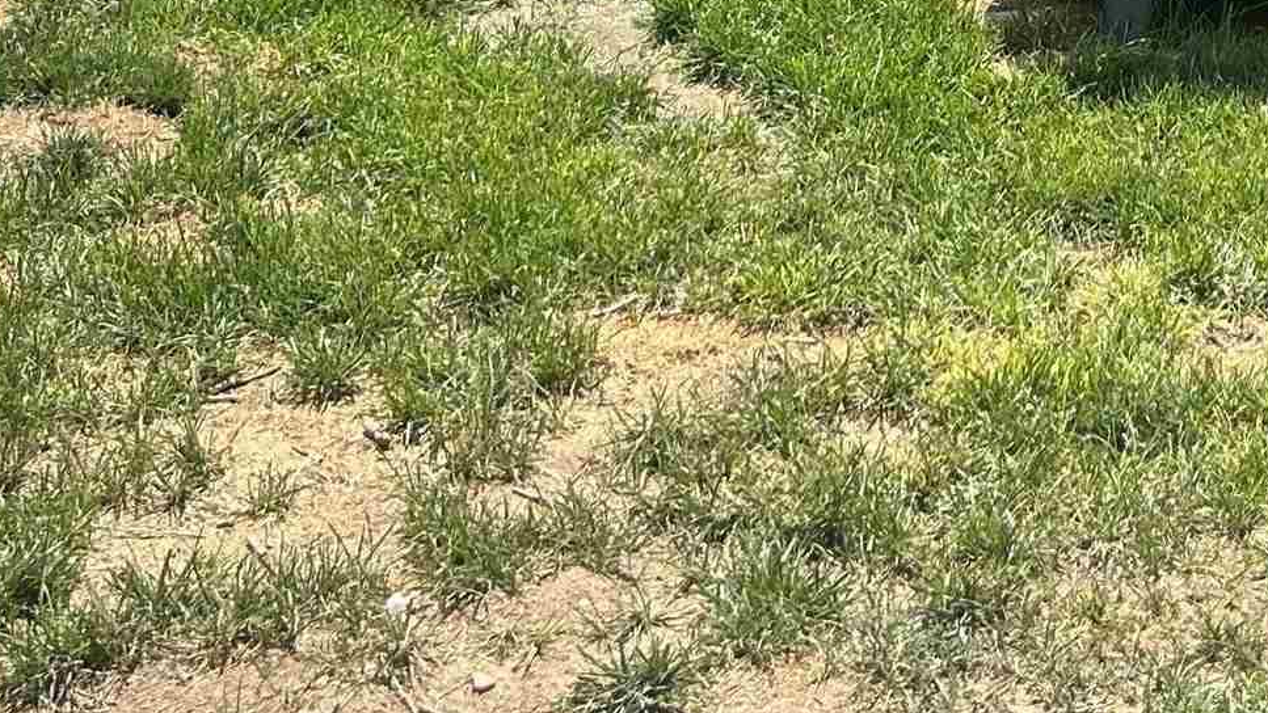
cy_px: -764
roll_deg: +1.1
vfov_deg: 11.9
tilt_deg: -5.9
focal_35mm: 90
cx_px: 1098
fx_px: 3026
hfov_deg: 23.2
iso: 50
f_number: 1.5
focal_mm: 5.7
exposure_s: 1/2404
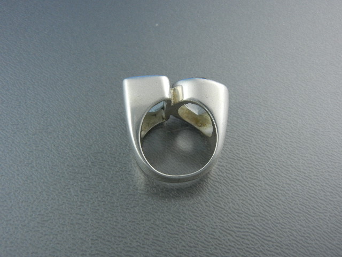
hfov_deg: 42.1
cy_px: 128
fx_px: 445
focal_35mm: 45
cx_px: 171
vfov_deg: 32.2
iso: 400
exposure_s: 1/33
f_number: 3.8
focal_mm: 8.1
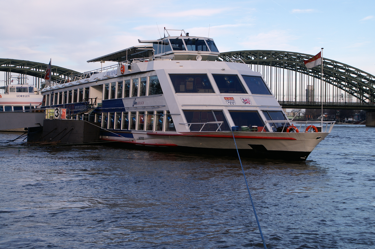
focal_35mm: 68
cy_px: 124
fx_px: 702
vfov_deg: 20.1
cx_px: 188
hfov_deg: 29.9
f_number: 7.1
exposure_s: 1/400
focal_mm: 45
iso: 100
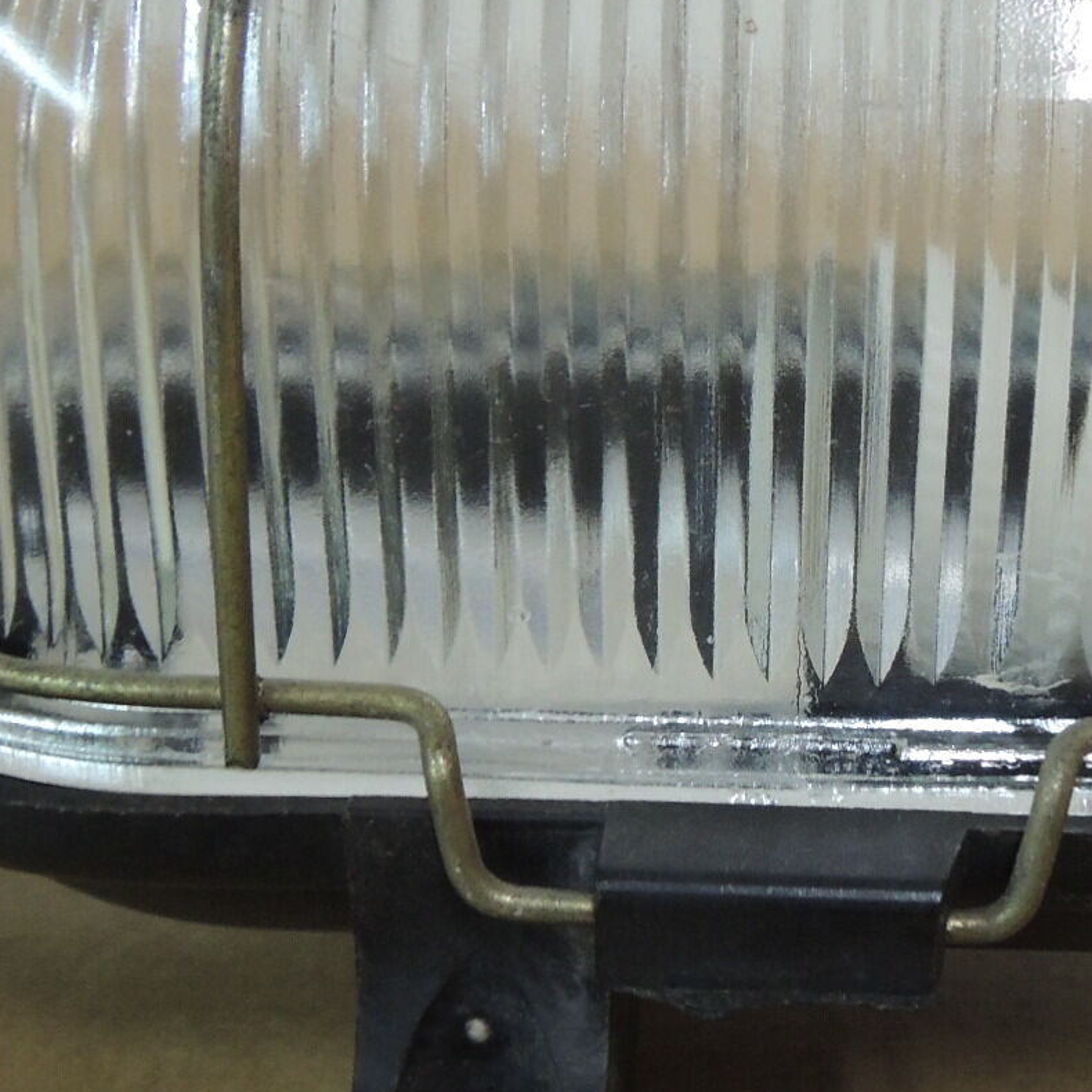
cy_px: 552
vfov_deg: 28.2
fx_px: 2177
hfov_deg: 27.7
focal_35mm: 61
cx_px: 829
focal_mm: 4.3
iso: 360
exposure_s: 1/30
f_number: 2.8
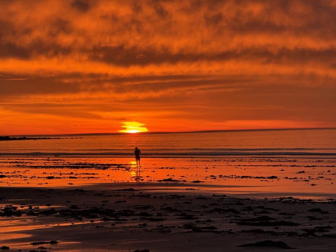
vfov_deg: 12.3
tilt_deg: +1.6
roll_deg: +2.4
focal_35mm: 120
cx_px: 168
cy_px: 126
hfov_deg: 16.4
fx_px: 1165
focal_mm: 15.66
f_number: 2.8
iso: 50
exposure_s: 1/173
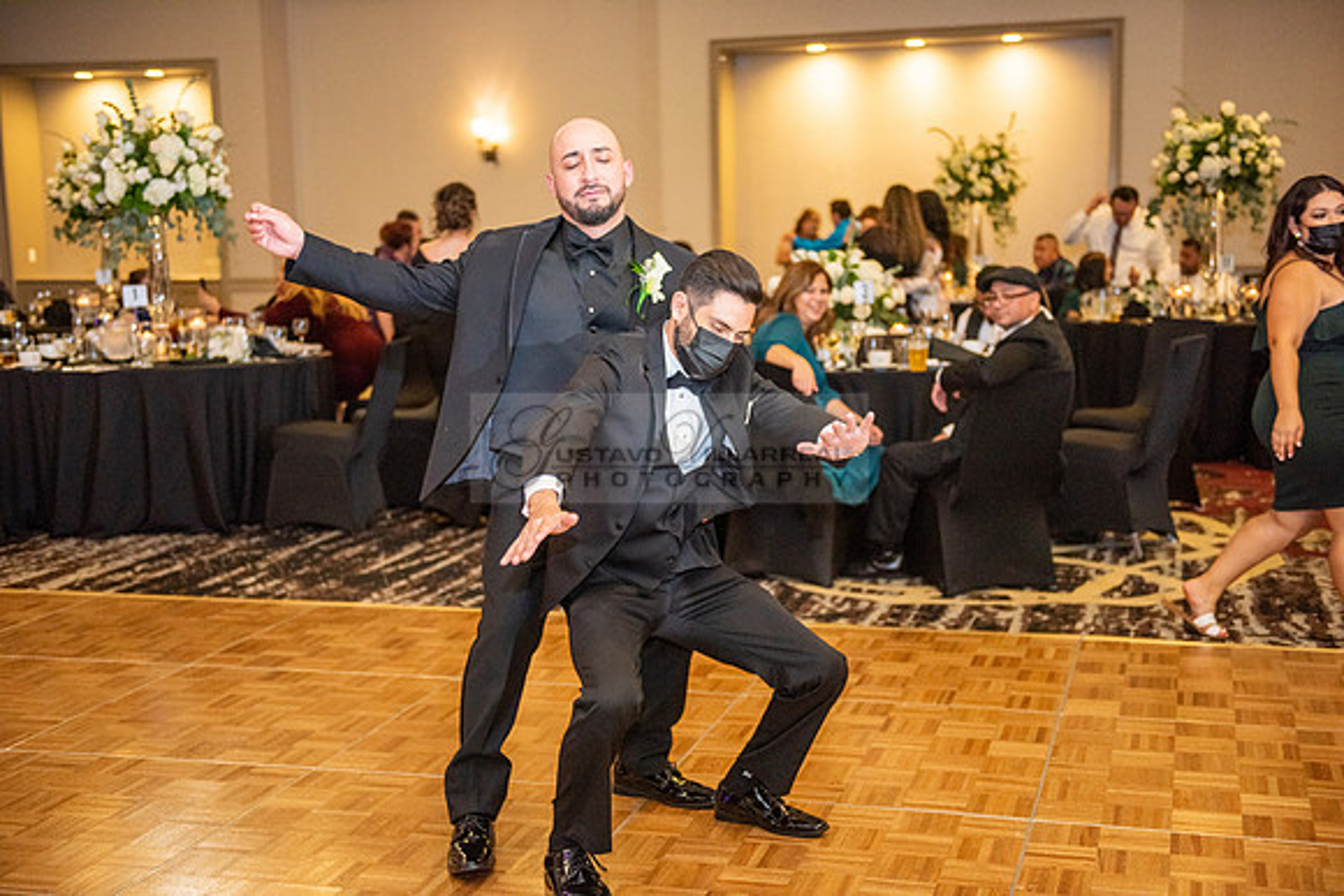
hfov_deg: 41.1
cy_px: 448
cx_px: 672
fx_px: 1792
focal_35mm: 48
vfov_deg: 28.1
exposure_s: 1/250
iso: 1600
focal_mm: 48
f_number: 2.8
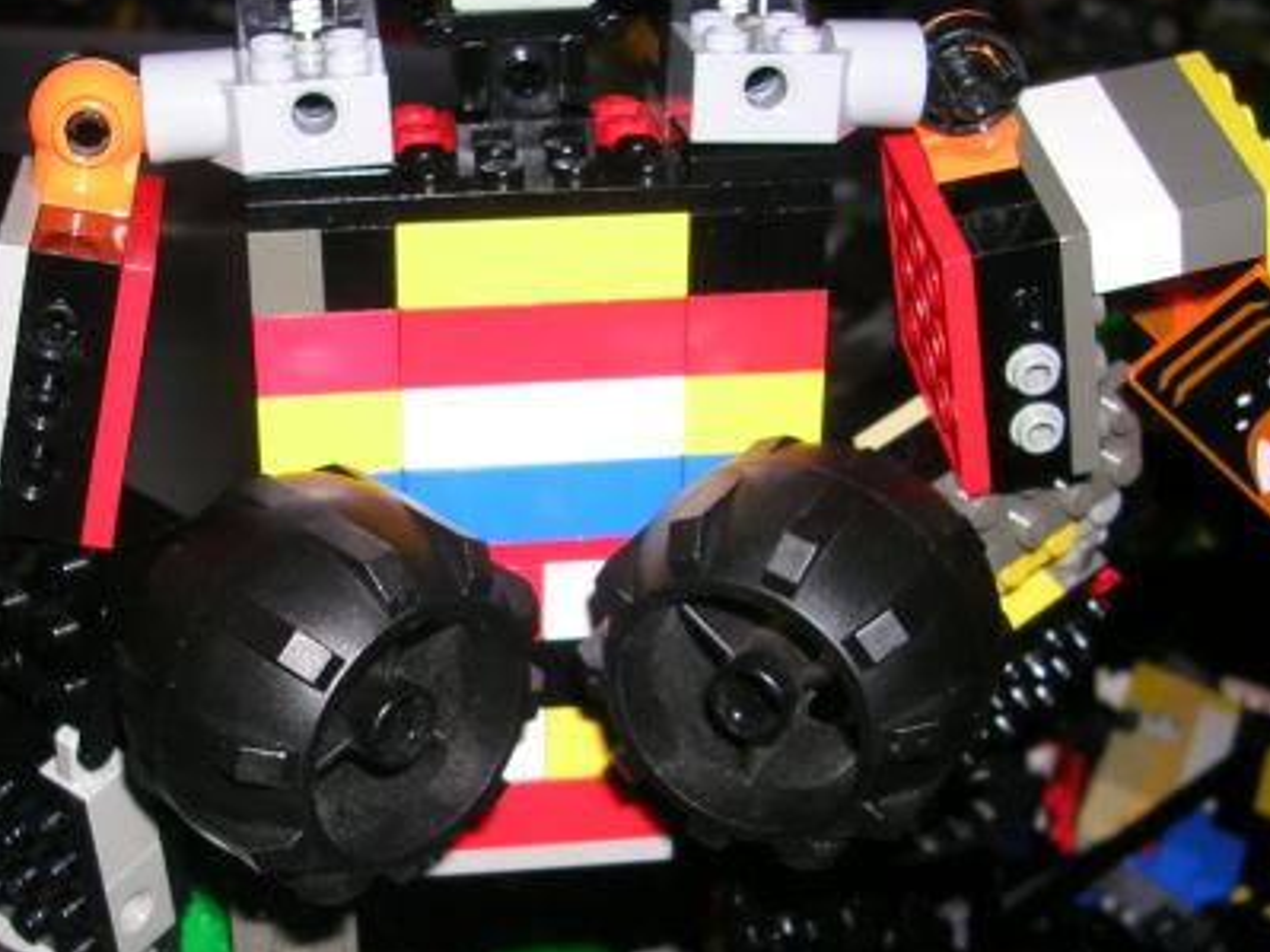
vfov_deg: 23.9
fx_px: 2237
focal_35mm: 61
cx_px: 430
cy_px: 662
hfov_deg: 31.5
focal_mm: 5.8
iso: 50
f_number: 2.8
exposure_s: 1/60.1
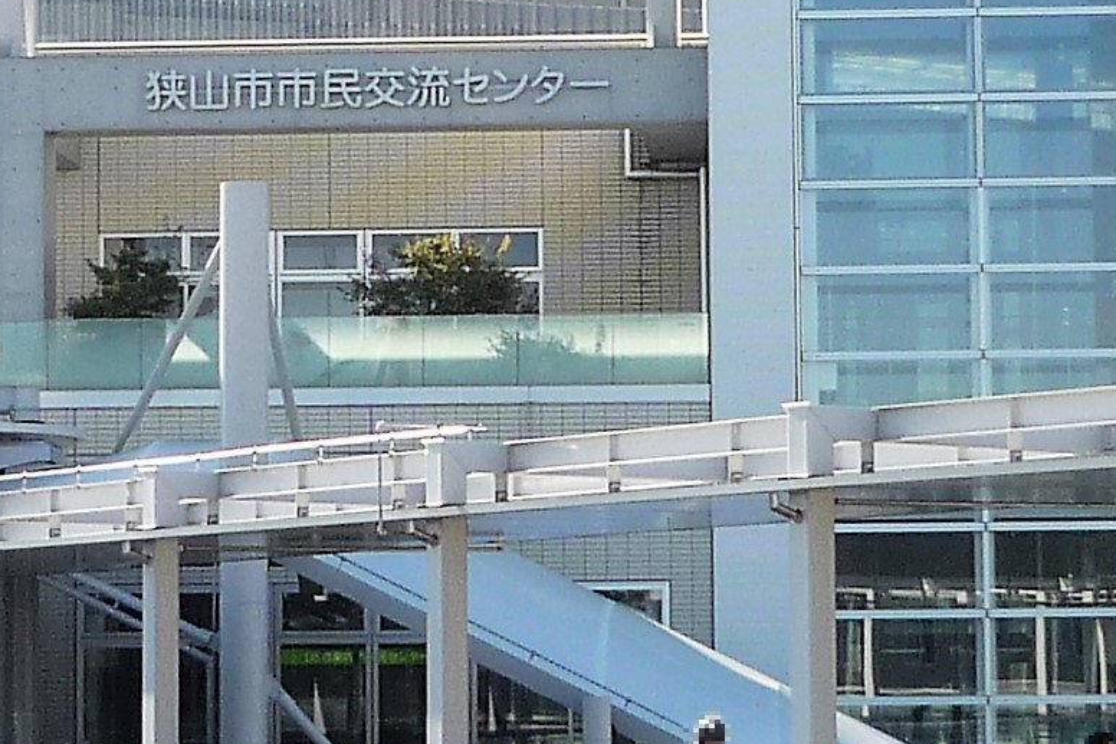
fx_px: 3967
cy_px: 276
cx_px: 805
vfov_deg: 10.7
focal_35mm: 128
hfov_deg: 16.0
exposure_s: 1/1000
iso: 100
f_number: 2.8
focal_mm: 5.5
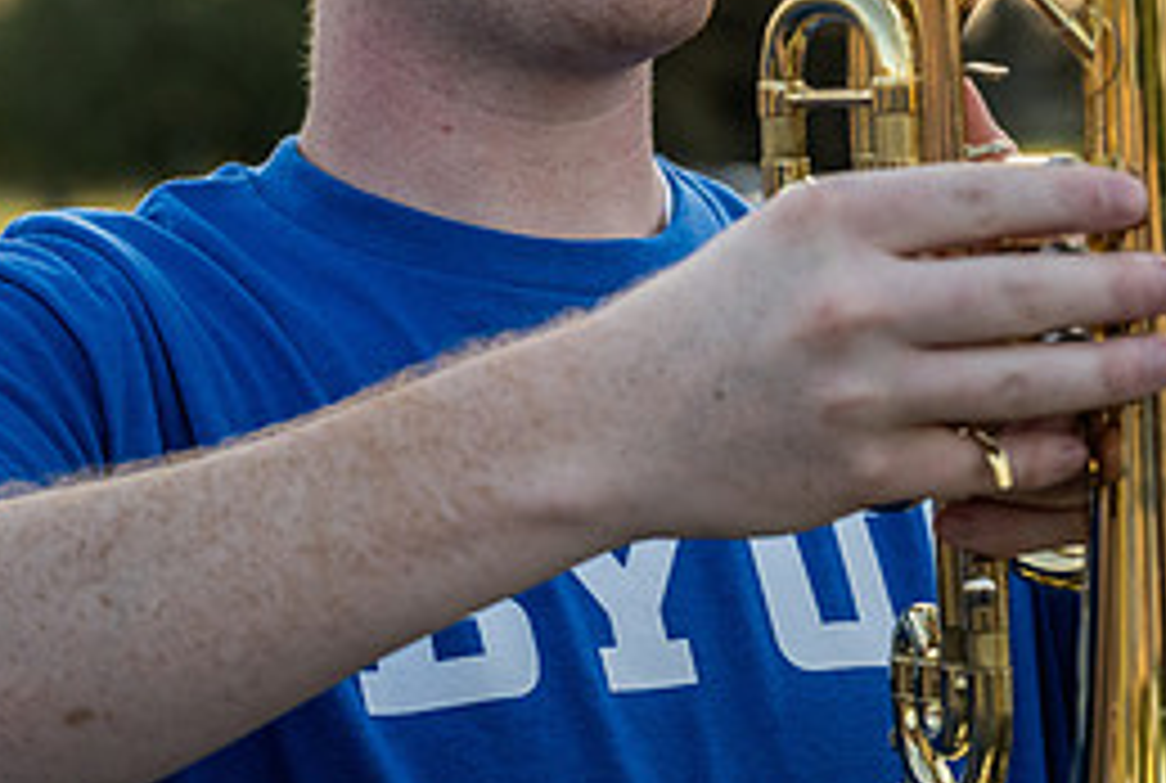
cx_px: 789
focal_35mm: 176
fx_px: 5714
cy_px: 61
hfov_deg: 11.6
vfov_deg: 7.8
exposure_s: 1/640
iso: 500
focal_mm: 70
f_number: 4
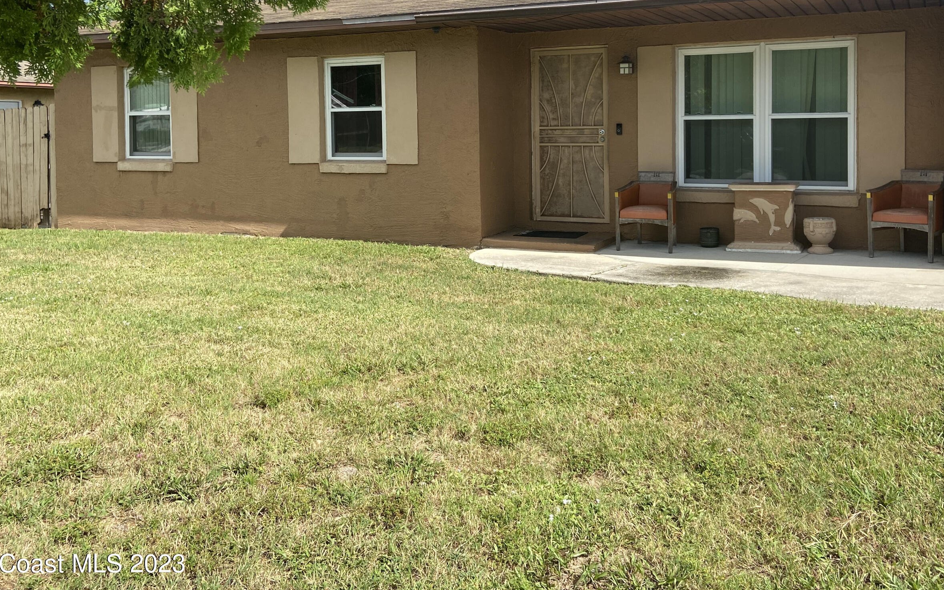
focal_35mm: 35
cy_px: 155
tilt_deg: -2.3
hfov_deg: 55.2
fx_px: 900
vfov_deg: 35.5
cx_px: 517
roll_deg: +0.9
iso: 32
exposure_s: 1/2358
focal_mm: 4.25
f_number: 1.8
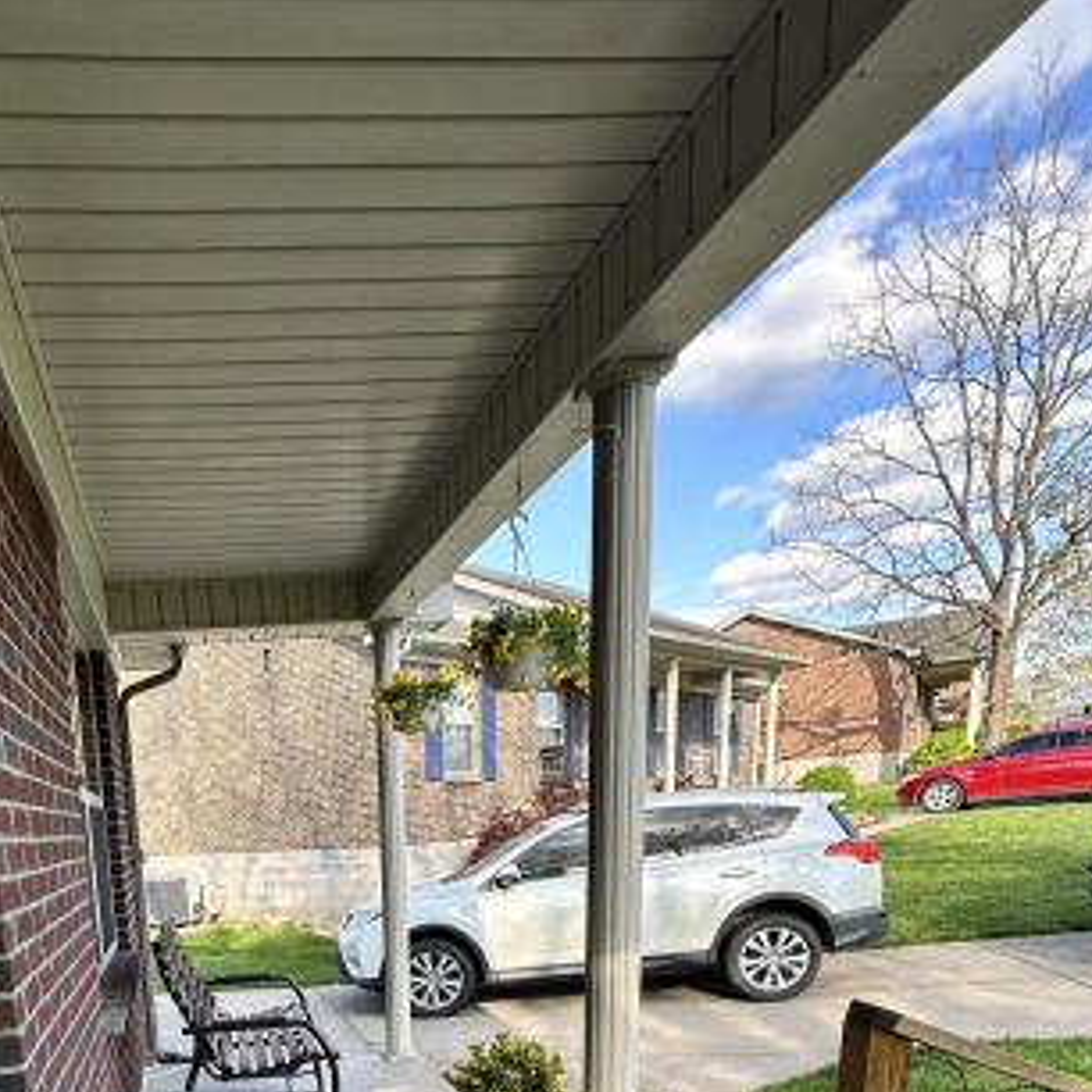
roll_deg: +3.0
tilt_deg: -12.3
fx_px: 964
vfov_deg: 50.1
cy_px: 1044
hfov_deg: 55.9
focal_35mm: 27
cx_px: 261
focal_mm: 2.22
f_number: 2.2
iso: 40
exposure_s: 1/254
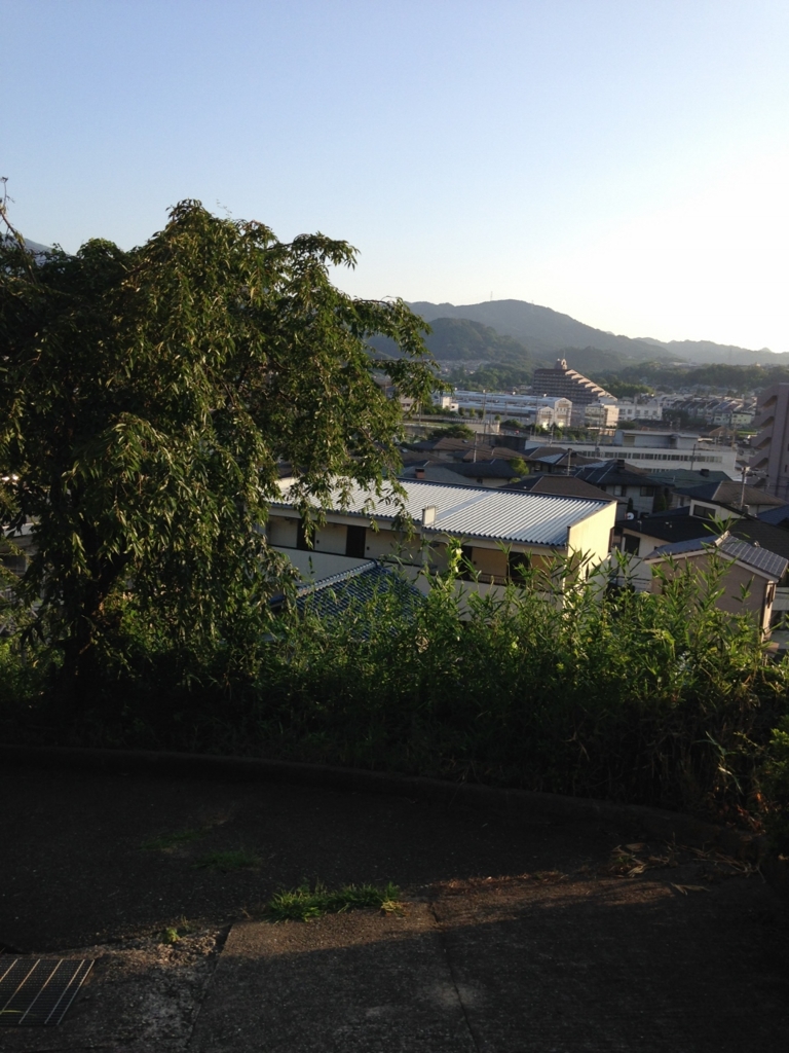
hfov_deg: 42.9
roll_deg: -3.5
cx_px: 394
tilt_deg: -10.4
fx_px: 1003
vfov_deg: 55.4
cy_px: 526
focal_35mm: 33
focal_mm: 4.12
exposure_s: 1/713
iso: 50
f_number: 2.4
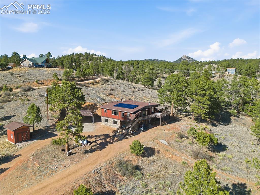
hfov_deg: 71.6
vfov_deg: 56.8
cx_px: 130
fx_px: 180
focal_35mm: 24
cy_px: 98
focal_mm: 6.7
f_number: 1.7
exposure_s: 1/2000
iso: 110
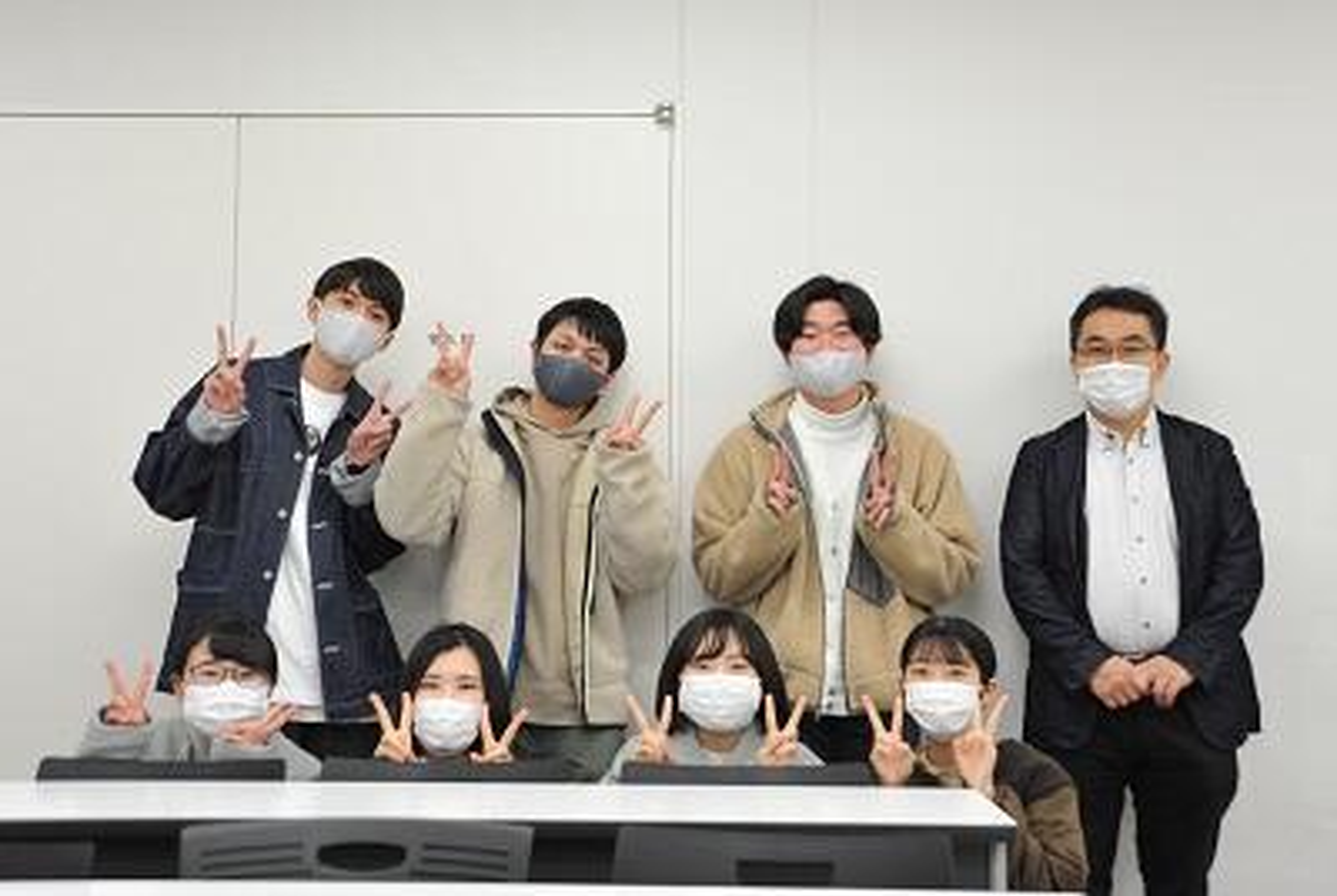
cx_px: 668
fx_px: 1562
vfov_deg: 32.0
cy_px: 448
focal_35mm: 42
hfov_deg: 46.3
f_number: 5.6
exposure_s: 1/125
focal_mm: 42
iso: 800
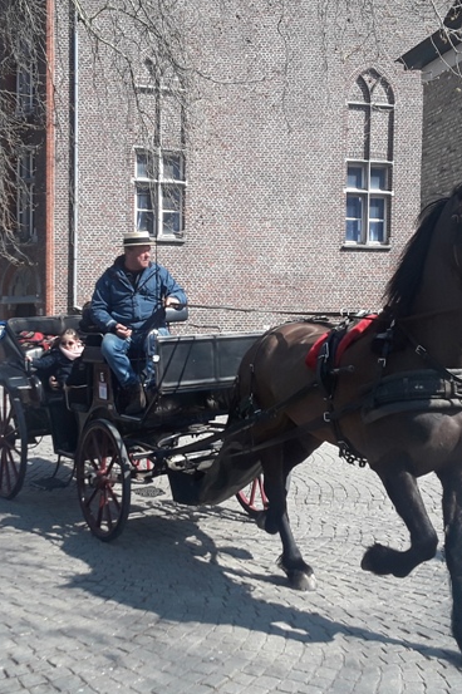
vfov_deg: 45.5
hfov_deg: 31.1
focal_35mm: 43
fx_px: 829
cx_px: 250
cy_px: 338
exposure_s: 1/654
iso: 40
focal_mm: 2.9
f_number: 1.9
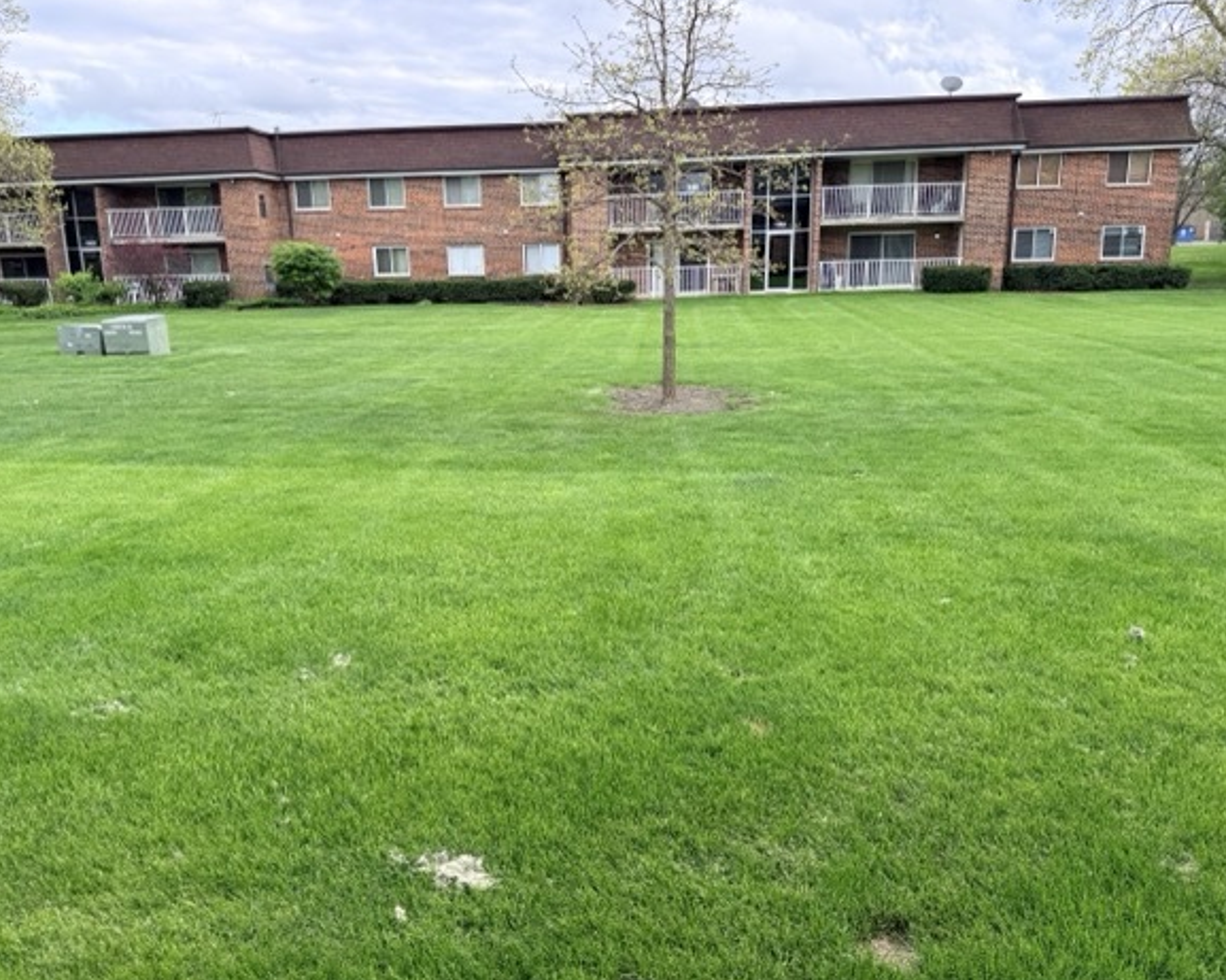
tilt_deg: -12.5
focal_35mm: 26
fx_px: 943
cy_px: 485
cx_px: 599
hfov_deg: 66.0
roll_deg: +0.5
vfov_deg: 54.9
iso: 100
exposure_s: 1/898
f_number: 1.78
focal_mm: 6.76
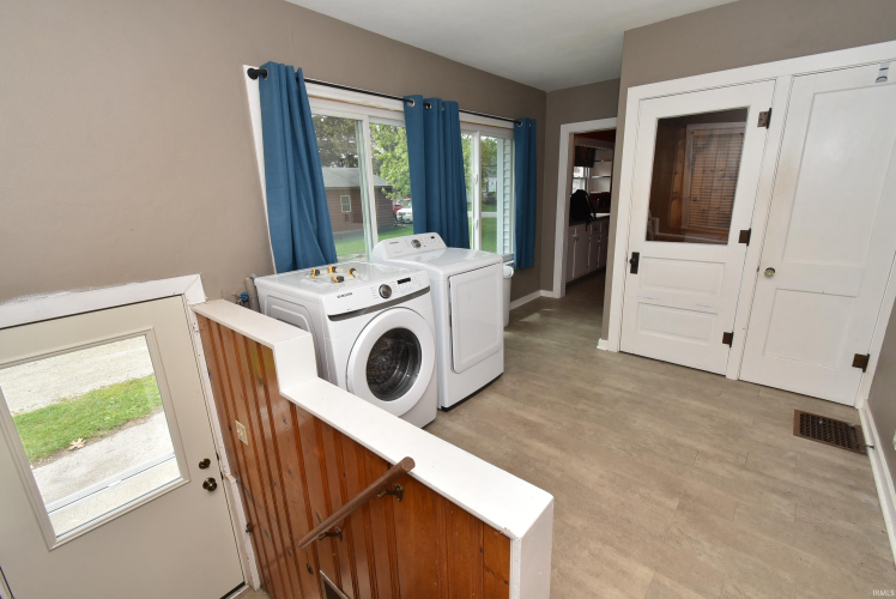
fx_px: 374
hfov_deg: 100.3
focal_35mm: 15
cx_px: 448
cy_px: 300
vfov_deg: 77.4
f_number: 11
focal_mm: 10
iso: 400
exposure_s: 1/100
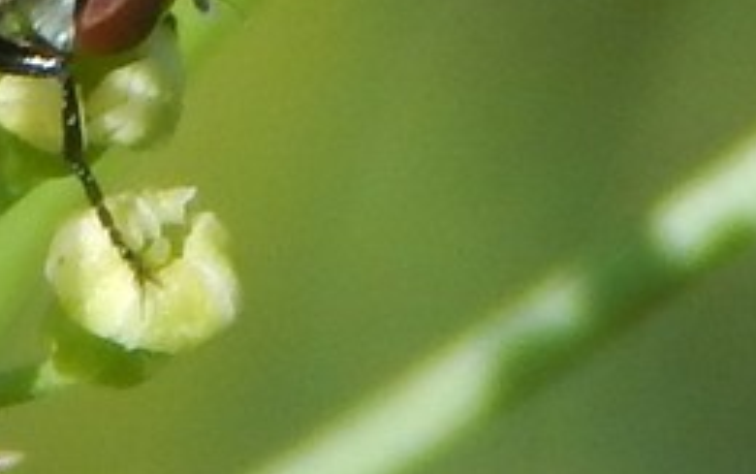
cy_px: -35
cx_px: -121
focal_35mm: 455
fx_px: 9383
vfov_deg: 2.9
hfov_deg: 4.6
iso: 125
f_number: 4.8
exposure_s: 1/800
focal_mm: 23.4
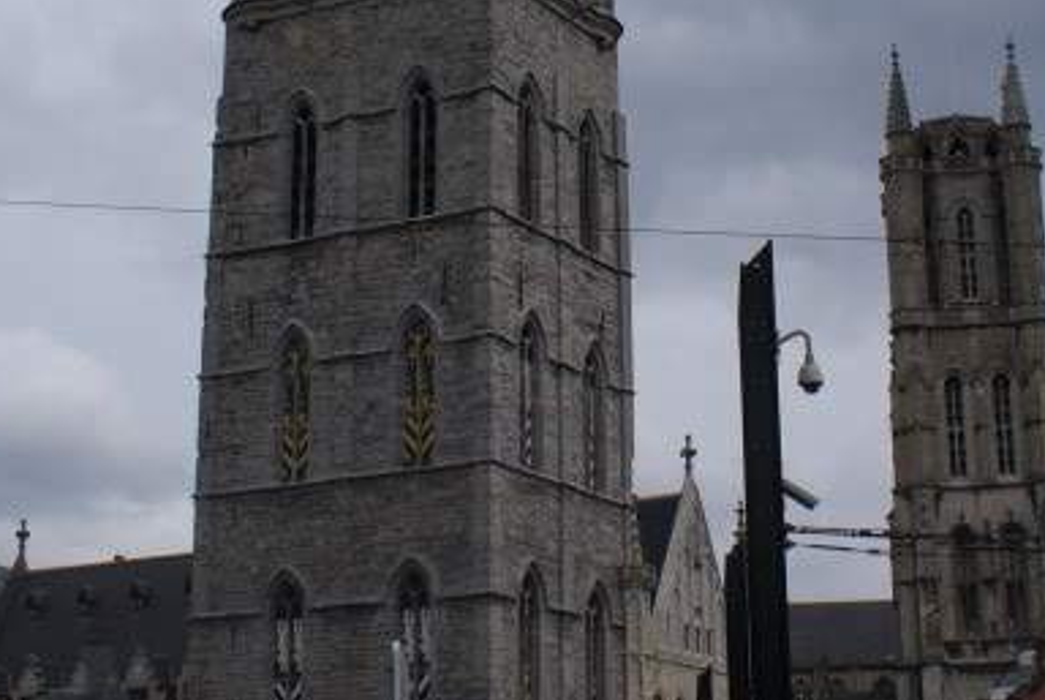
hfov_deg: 25.3
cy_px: 39
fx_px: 2325
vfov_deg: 16.8
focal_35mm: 80
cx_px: 616
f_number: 10
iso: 100
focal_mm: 20
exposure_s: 1/320
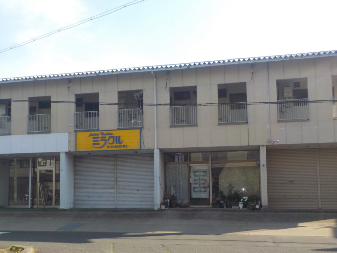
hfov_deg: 50.0
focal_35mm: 37
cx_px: 147
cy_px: 152
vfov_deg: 38.5
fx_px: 360
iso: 125
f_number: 3.3
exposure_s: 1/500
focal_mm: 4.1
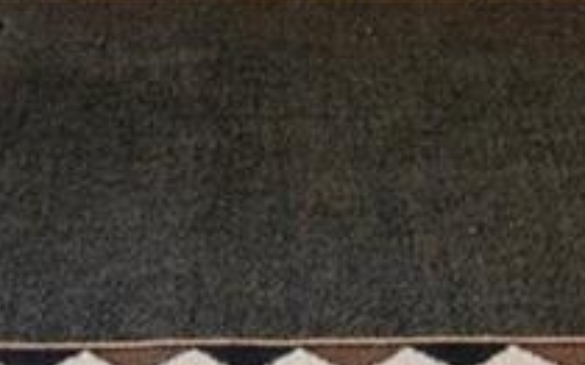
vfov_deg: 6.8
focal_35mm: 163
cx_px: 265
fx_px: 2597
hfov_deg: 12.8
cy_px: -908
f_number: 9
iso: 320
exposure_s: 1/2
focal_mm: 21
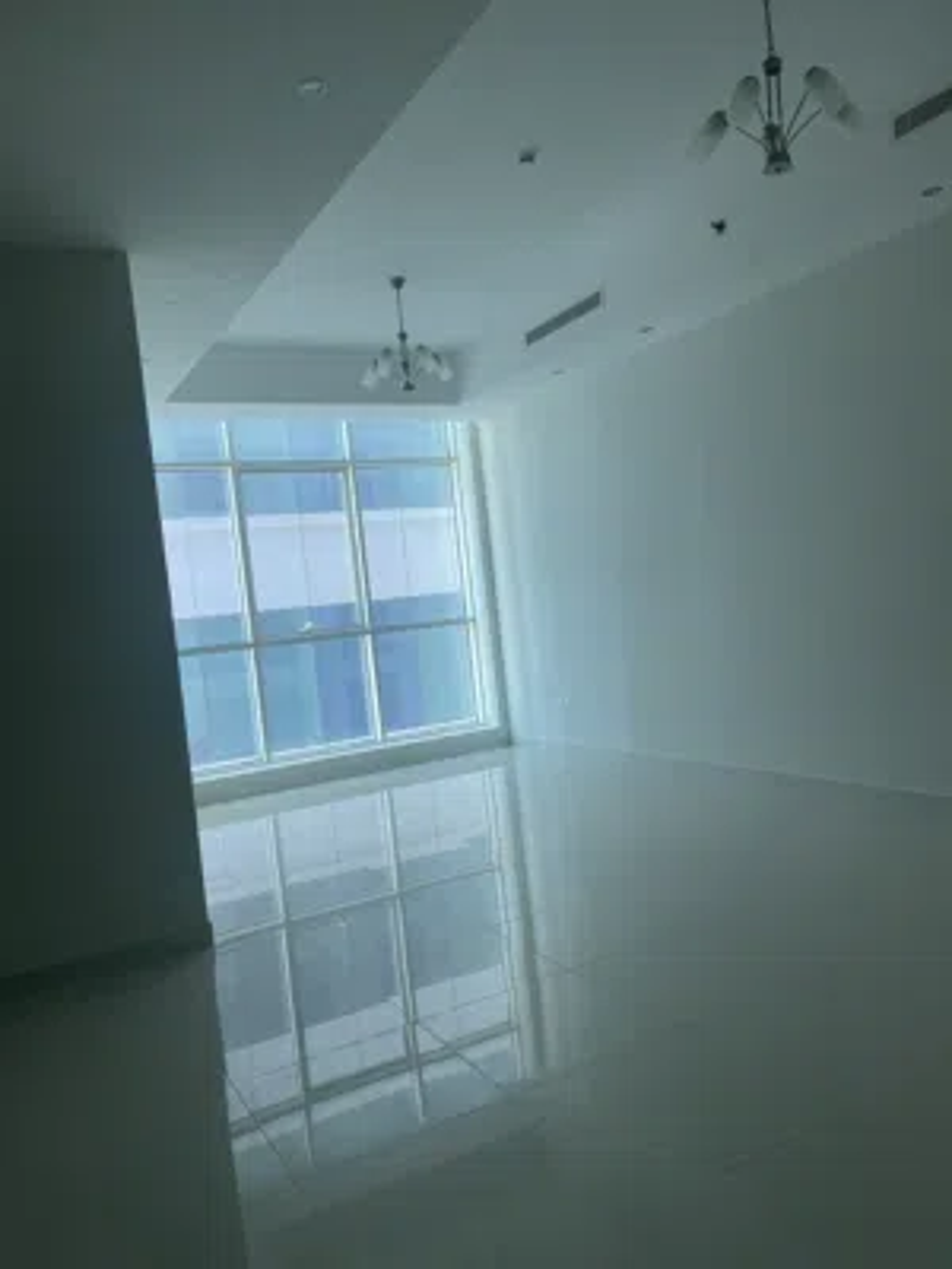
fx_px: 953
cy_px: 634
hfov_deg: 53.1
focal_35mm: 26
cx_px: 476
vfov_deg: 67.3
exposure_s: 1/60
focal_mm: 4.2
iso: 400
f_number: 1.6
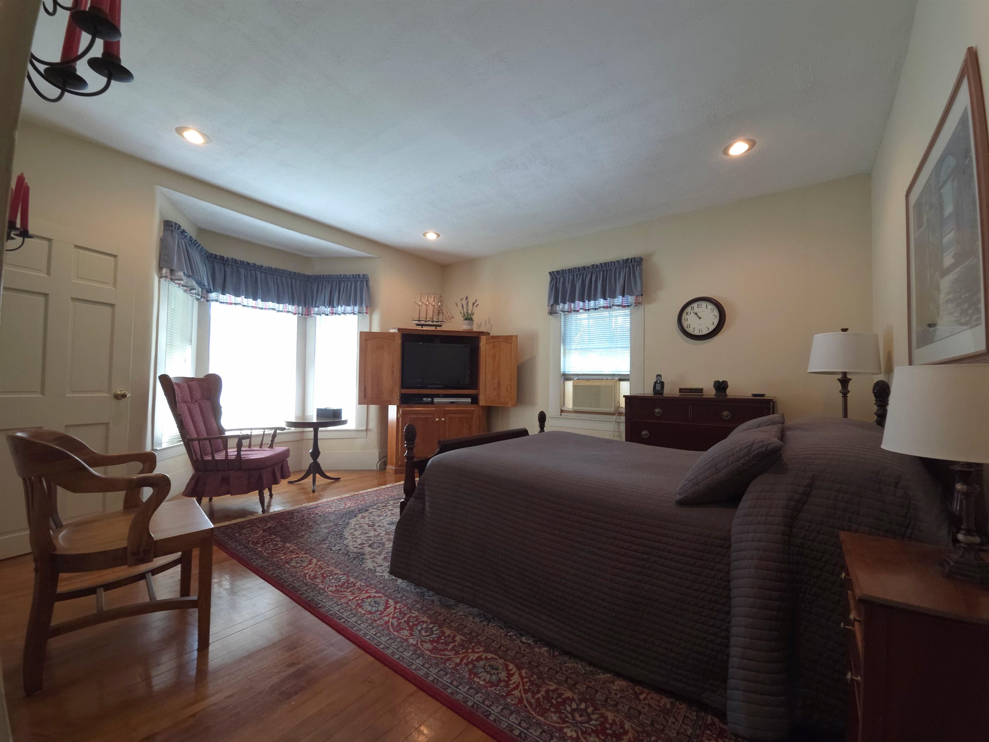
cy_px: 371
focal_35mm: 13
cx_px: 494
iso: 100
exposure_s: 1/30
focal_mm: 2.2
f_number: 2.2
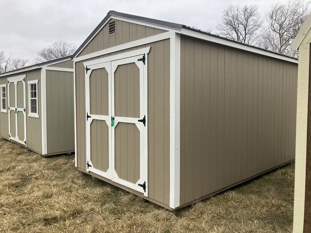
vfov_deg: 49.7
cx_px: 156
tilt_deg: -4.9
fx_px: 252
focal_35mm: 28
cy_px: 116
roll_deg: +1.7
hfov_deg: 63.4
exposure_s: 1/74
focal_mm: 3.99
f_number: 1.8
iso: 80
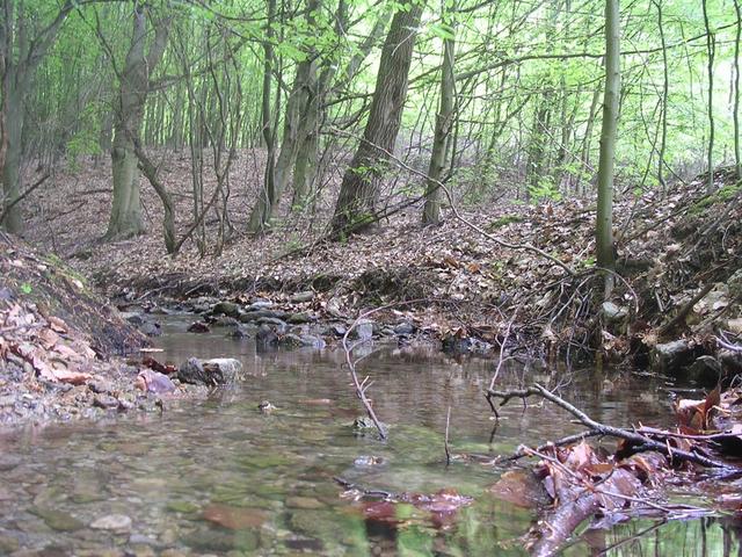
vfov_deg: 37.7
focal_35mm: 38
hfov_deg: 49.0
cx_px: 371
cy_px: 278
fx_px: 815
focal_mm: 5.8
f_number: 2.8
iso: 100
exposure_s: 1/4.9
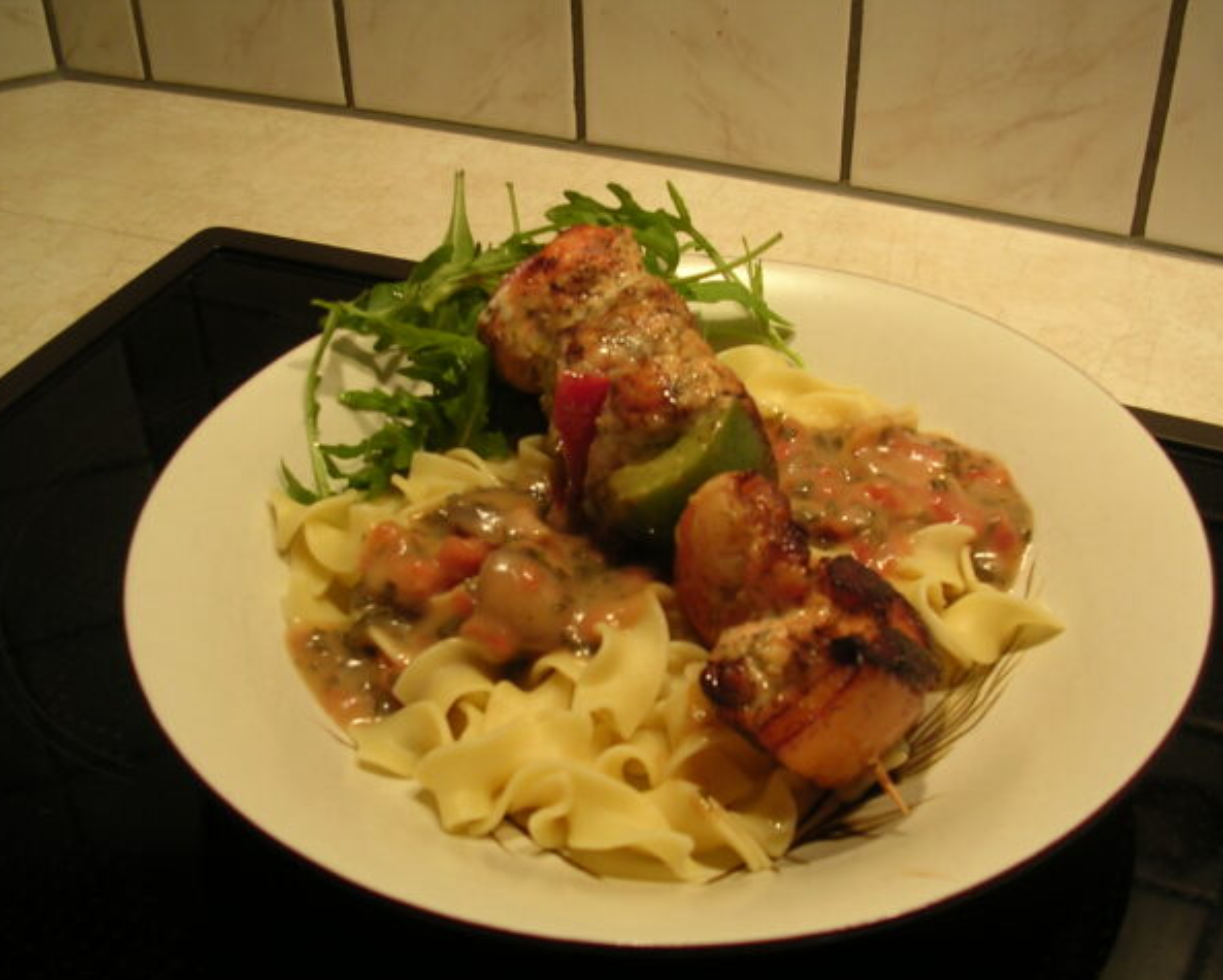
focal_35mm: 40
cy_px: 493
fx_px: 1449
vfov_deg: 37.4
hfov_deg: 45.8
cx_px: 637
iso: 100
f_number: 2.8
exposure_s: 1/17.9
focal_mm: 5.8
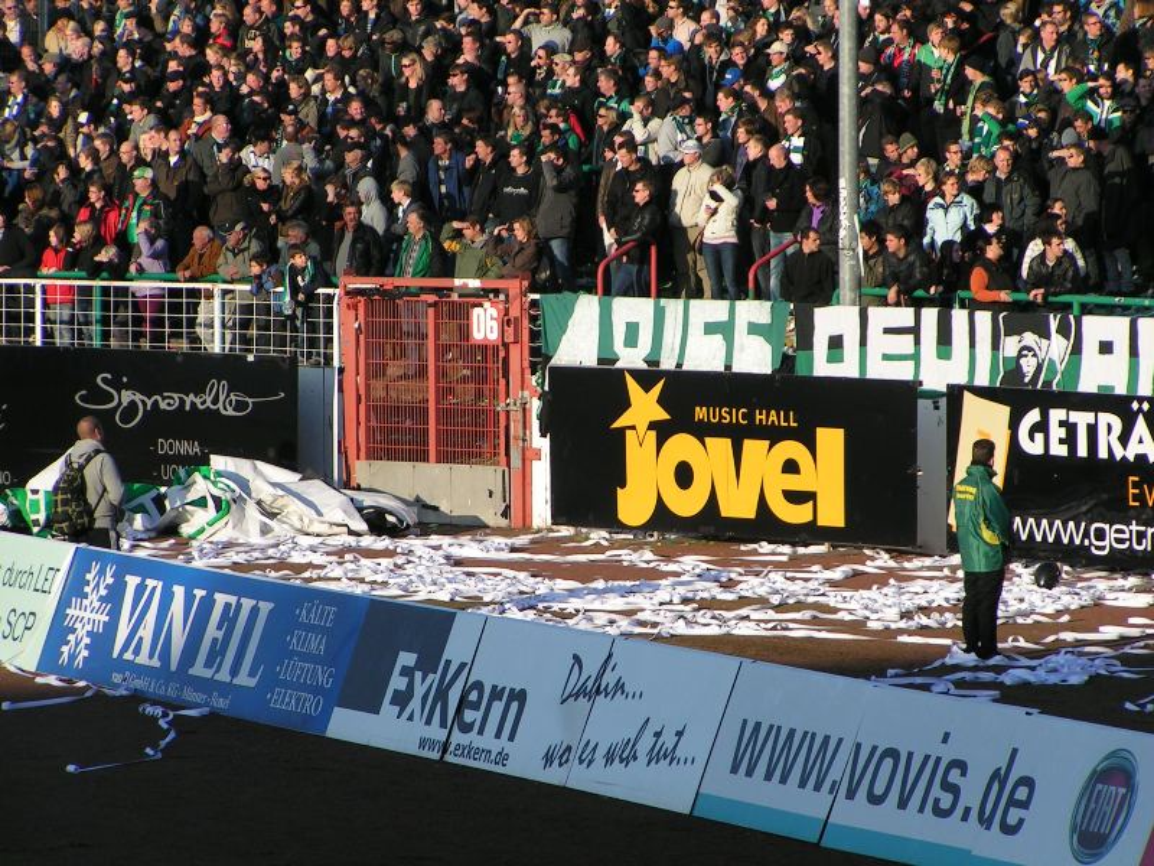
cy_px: 433
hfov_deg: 8.8
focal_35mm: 226
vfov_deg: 6.6
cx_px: 577
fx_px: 7534
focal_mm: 34.5
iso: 50
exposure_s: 1/500
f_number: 5
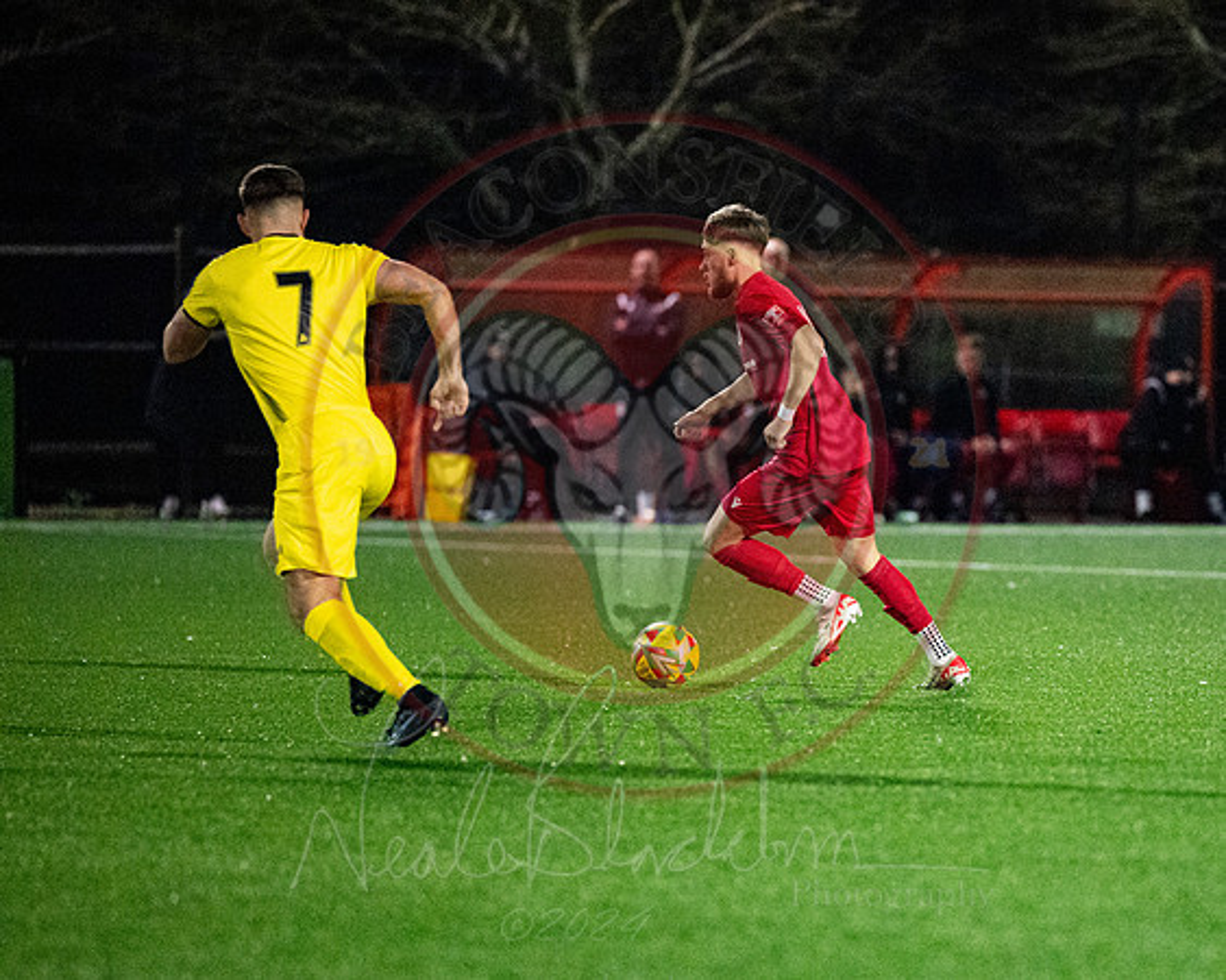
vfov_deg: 4.7
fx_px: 12034
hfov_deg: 5.8
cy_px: 630
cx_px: 1079
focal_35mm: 332
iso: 8000
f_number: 2.8
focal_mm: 200
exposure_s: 1/1000
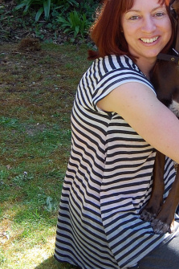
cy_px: 132
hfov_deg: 13.0
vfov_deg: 19.5
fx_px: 784
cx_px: 145
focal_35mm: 105
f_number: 5.6
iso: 200
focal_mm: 26
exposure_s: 1/125
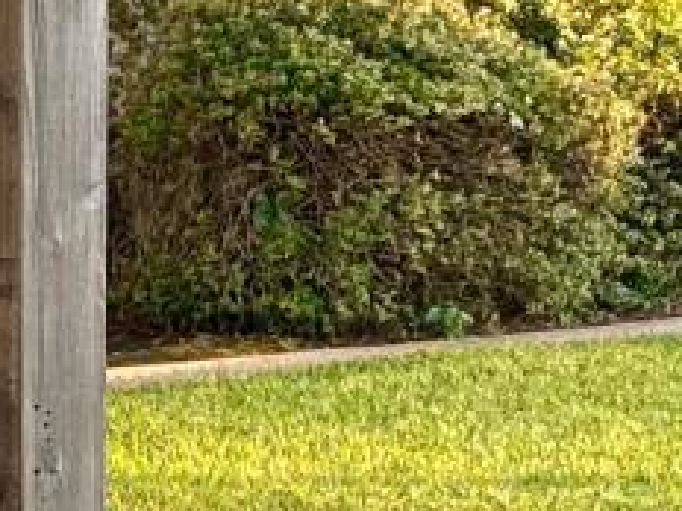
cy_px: 219
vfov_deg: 8.8
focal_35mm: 168
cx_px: -1408
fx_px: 3310
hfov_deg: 9.2
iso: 100
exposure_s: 1/241
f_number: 1.6
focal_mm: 5.96
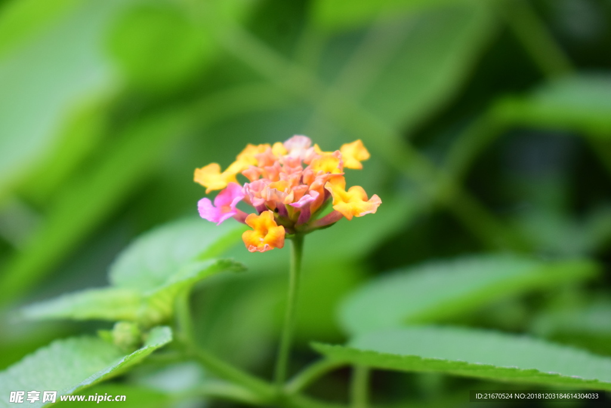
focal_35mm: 82
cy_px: 204
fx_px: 1400
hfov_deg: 24.6
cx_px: 306
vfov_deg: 16.6
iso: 1000
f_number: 5.6
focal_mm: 55
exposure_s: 1/640
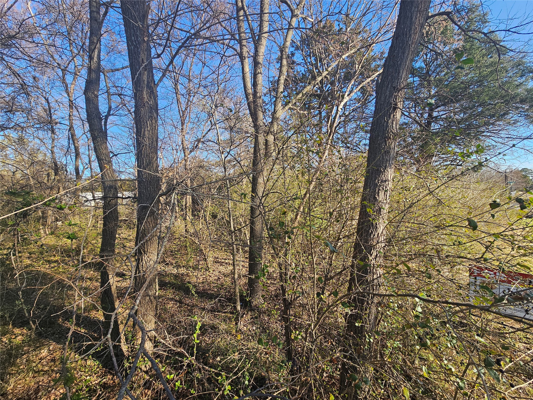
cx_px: 266
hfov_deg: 106.2
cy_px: 200
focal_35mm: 13
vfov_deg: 89.9
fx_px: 200
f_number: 2.2
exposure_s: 1/453
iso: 50
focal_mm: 2.2
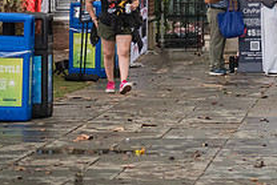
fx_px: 1755
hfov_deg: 8.9
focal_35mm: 228
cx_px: 336
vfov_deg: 6.0
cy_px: -18
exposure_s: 1/160
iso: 2000
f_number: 2.8
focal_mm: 80
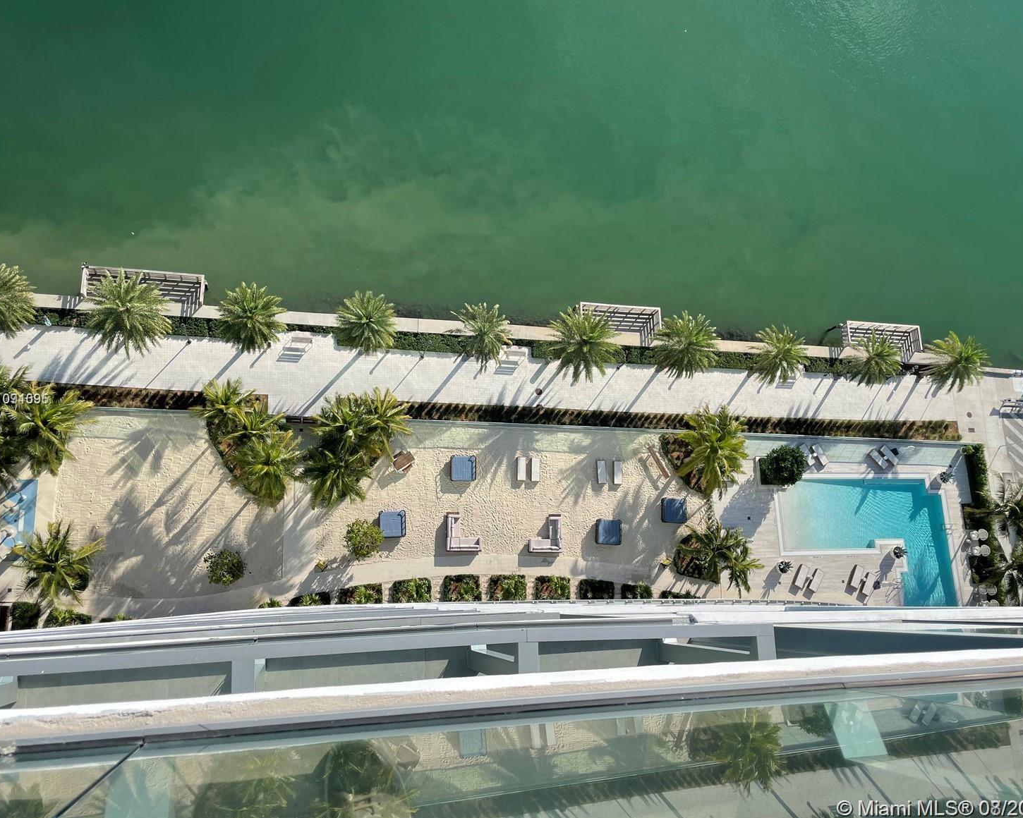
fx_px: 848
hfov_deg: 62.2
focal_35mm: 28
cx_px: 502
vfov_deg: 51.5
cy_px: 400
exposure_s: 1/2817
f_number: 1.6
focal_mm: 4.2
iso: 32
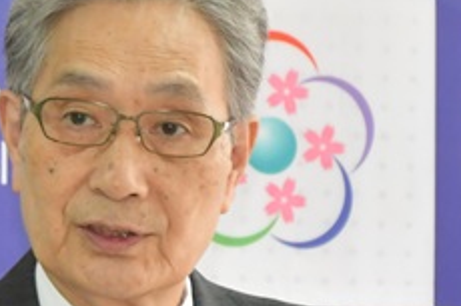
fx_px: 11276
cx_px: -12
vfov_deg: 1.6
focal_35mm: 881
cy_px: 436
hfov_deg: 2.3
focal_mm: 135
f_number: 6
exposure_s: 1/200
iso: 1600
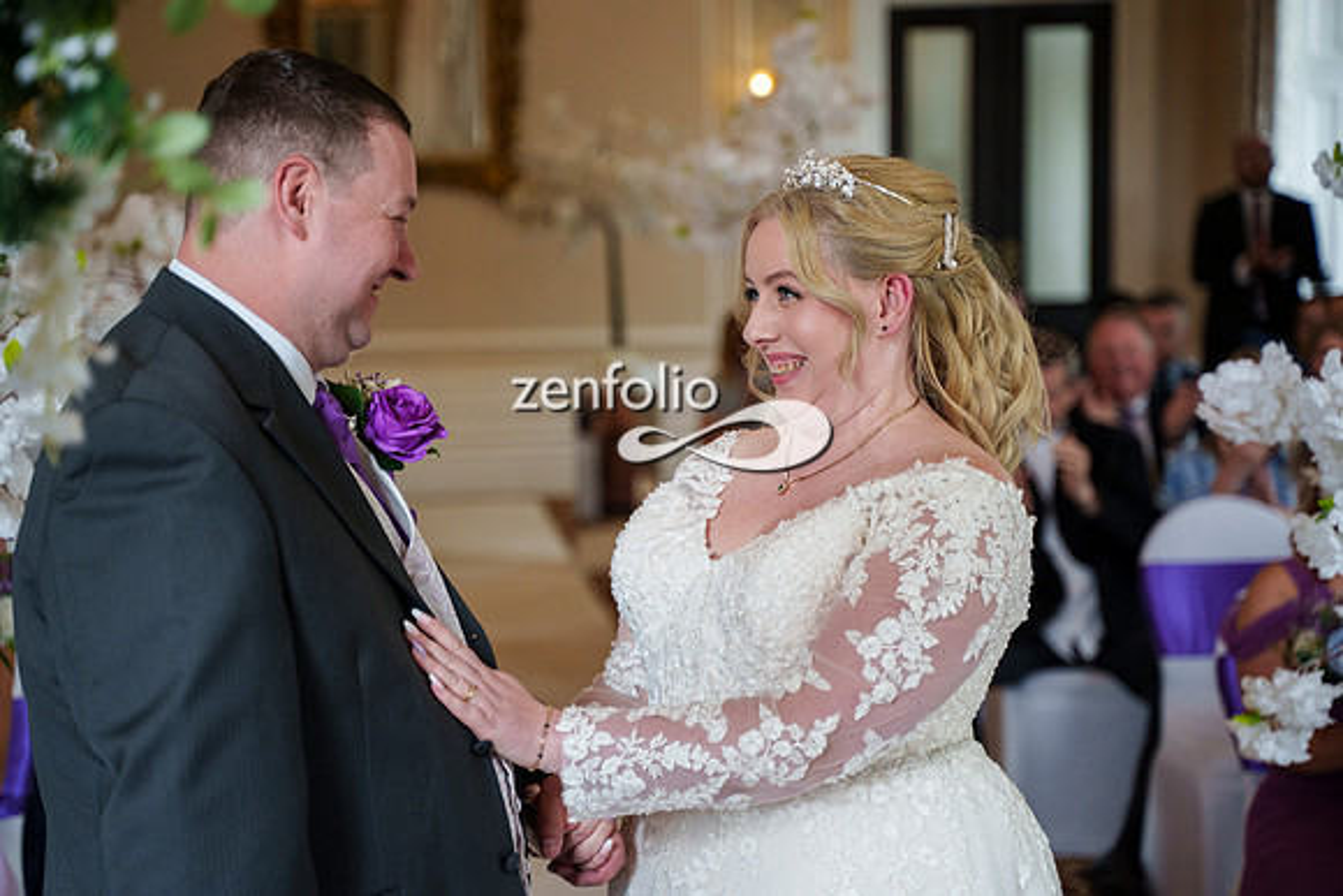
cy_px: 448
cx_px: 672
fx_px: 2925
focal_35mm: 78
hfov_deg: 25.9
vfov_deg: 17.4
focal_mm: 75
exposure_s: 1/500
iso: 1600
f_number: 2.8
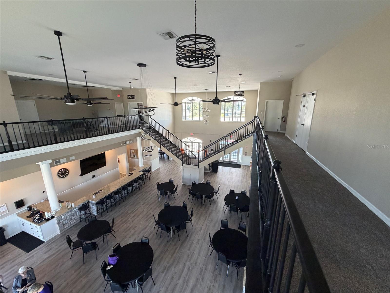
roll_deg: -0.1
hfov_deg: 102.1
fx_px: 158
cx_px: 195
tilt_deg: -14.0
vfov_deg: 85.7
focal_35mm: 14
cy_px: 146
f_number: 2.2
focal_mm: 2.22
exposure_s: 1/120
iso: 320
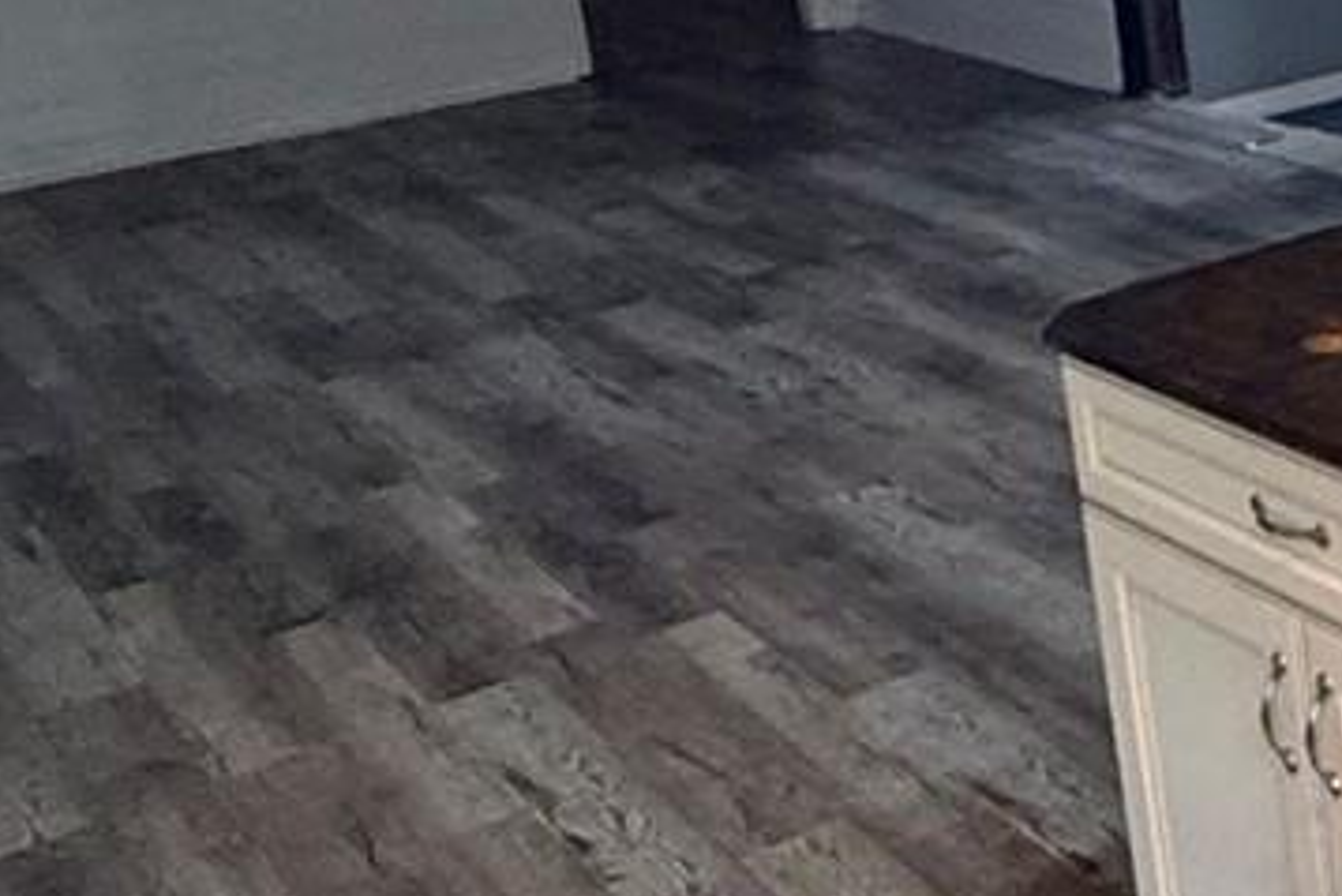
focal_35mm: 65
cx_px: 1736
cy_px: 172
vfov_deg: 20.7
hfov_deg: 26.4
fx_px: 2424
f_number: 2.2
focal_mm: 2.22
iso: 320
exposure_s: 1/60
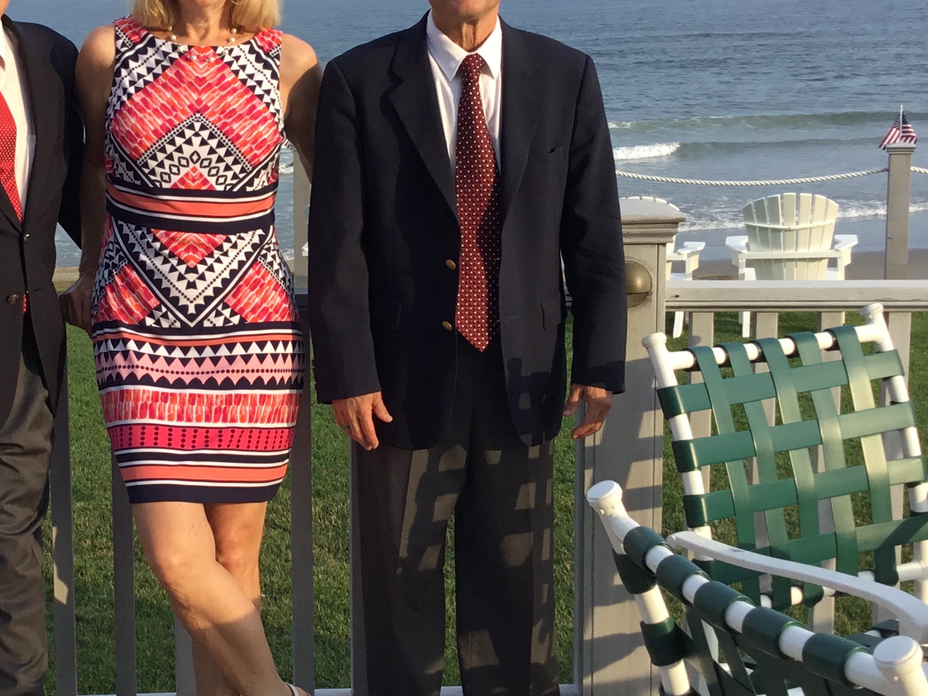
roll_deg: +1.1
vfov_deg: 22.6
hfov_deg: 29.2
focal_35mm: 65
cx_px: 190
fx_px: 1743
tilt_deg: -9.7
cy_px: 294
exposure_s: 1/497
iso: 25
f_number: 2.4
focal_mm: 3.3
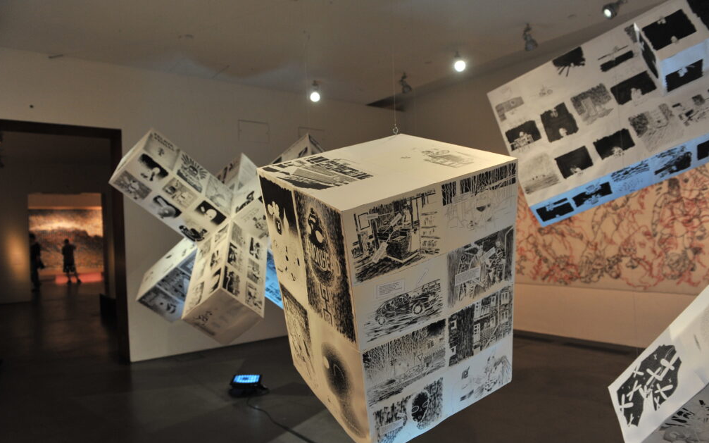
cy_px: 236
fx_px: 483
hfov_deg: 72.6
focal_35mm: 25
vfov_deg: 49.2
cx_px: 358
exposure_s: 1/60
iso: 1000
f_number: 4.5
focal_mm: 24
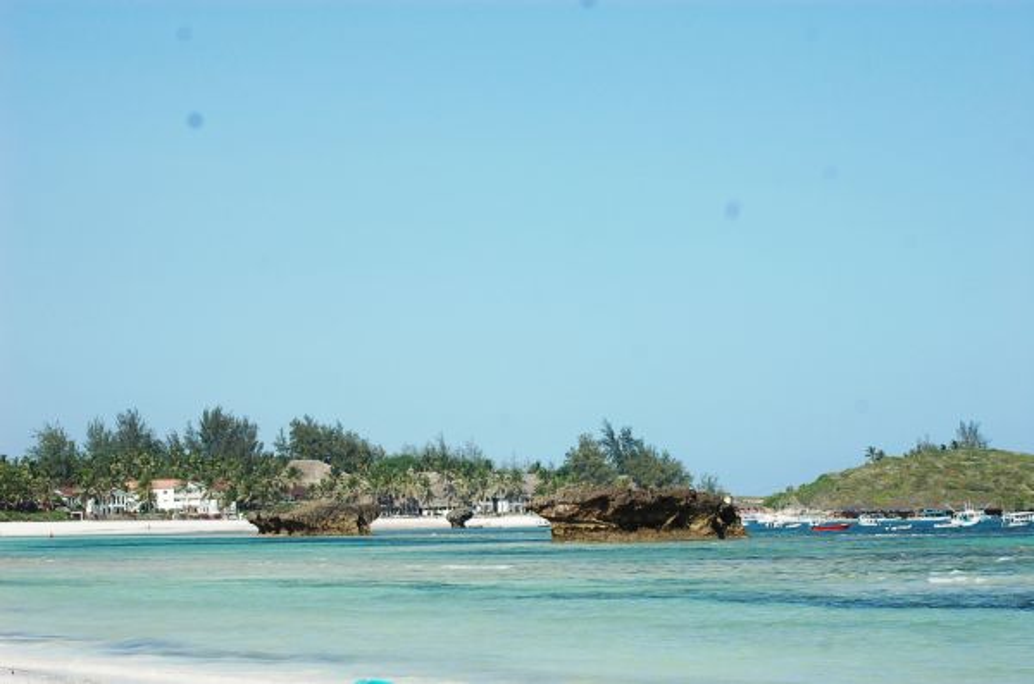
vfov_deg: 13.0
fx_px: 3009
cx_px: 517
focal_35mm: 105
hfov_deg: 19.5
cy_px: 342
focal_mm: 70
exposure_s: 1/800
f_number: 7.1
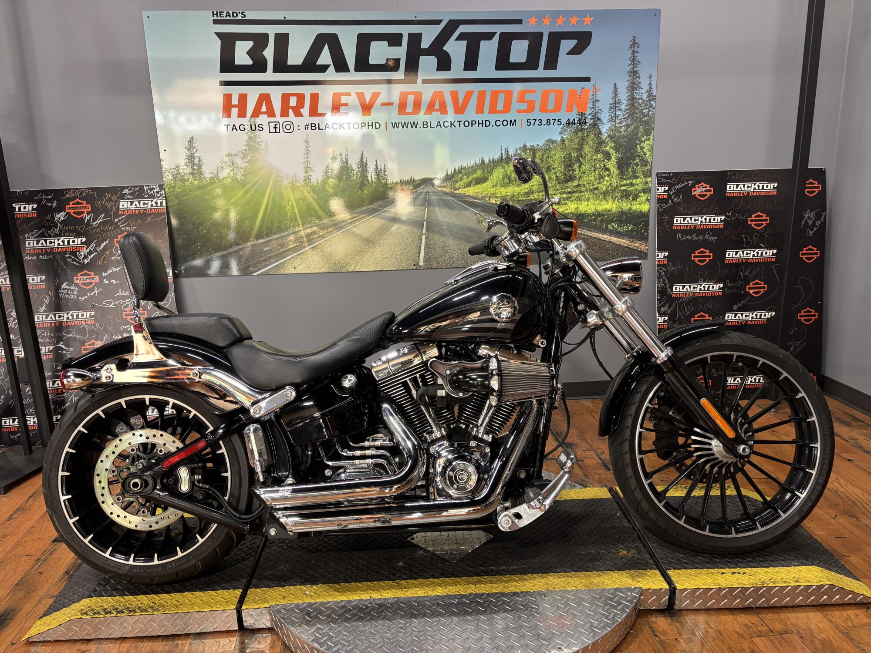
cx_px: 436
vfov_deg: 53.1
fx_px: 654
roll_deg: +1.7
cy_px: 326
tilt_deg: -14.0
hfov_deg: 67.3
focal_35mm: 26
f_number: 1.6
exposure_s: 1/60
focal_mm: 5.96
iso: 160
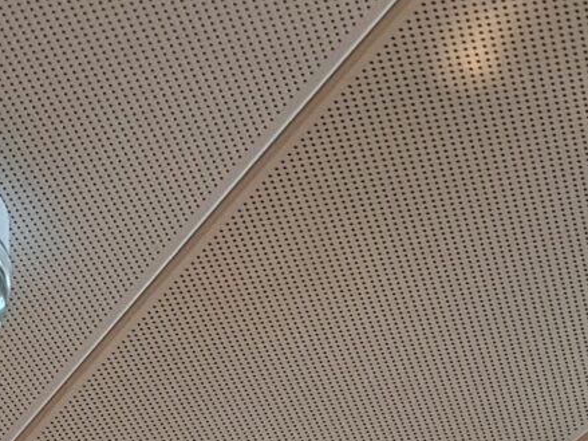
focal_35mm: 140
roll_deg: -0.4
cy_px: 1091
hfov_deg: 14.1
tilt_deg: +17.0
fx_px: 2377
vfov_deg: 9.4
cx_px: 308
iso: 200
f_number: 1.78
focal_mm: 6.76
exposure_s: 1/90
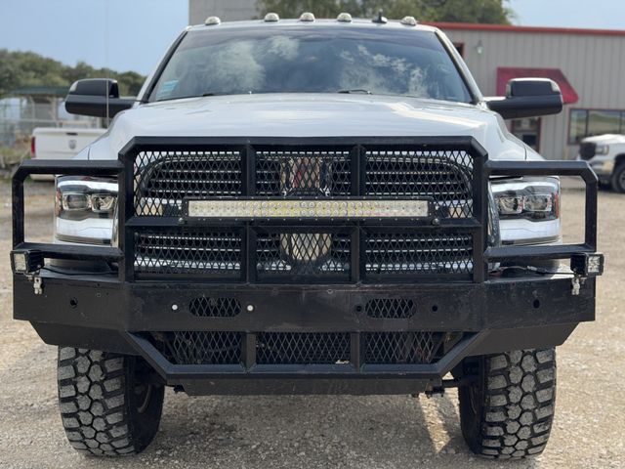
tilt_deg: -4.5
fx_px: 867
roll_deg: -1.8
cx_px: 312
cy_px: 234
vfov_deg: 30.3
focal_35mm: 48
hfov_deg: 39.7
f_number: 1.78
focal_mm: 6.76
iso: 100
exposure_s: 1/3096
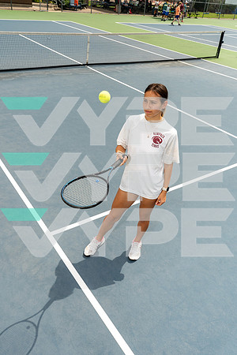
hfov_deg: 43.6
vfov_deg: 61.9
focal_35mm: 30
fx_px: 296
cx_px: 118
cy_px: 178
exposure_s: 1/250
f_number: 8
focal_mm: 30
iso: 100
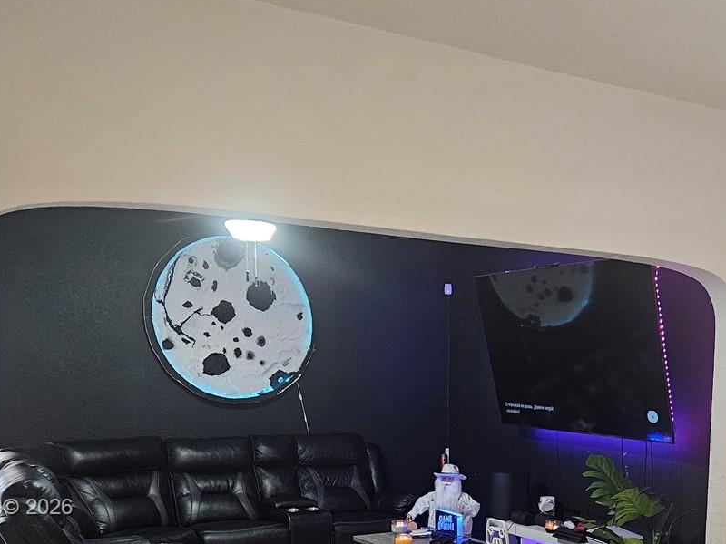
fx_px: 965
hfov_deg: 40.4
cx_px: 516
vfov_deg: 29.9
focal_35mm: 46
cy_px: 509
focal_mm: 5.4
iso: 640
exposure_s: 1/120
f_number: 1.8
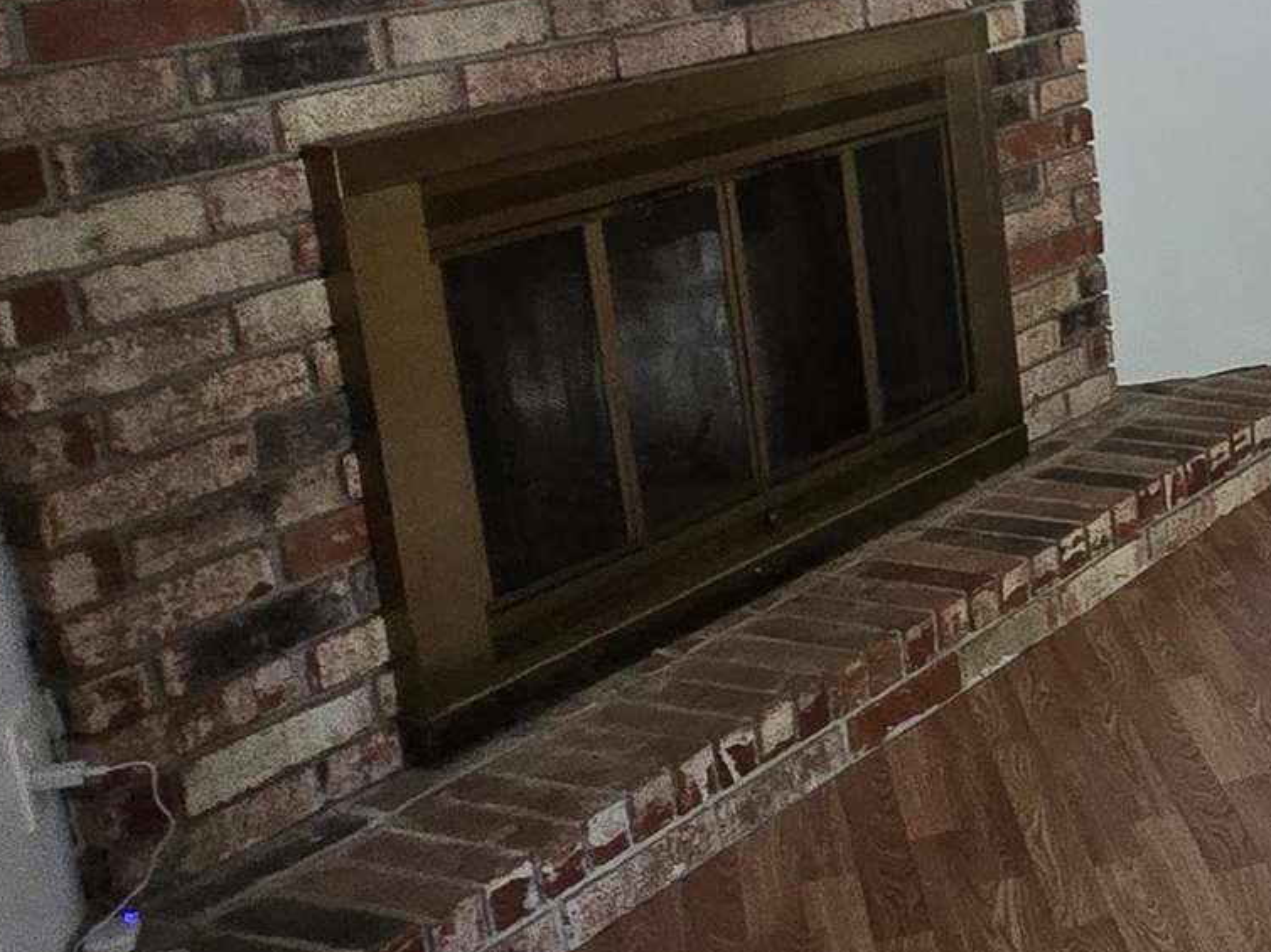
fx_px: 1945
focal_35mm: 53
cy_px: 249
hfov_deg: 25.9
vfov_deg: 27.2
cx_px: 1944
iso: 400
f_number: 2.2
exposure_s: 1/60
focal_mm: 2.2
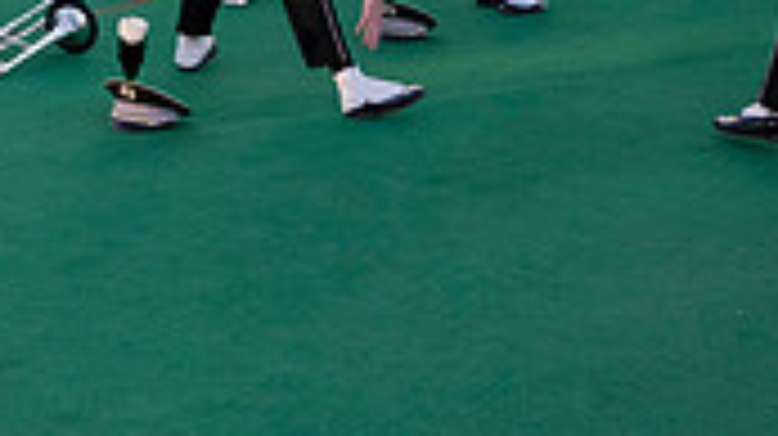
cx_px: -198
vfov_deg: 10.7
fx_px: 2206
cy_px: -297
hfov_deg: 18.7
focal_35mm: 107
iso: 2000
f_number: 4
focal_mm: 30.5
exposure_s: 1/3200
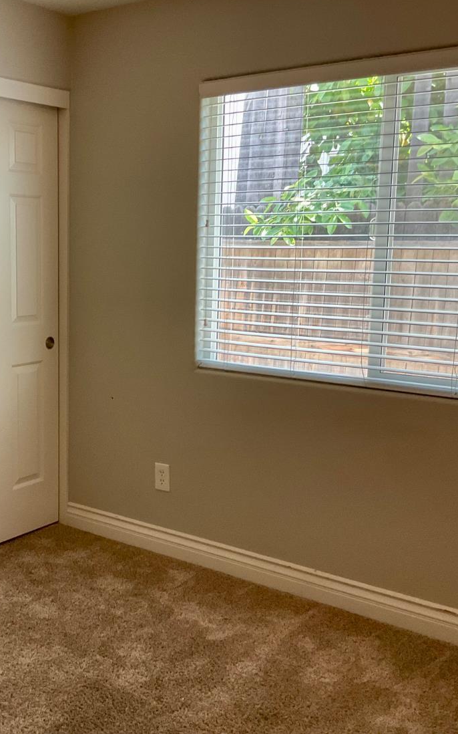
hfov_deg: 29.8
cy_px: 359
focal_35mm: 42
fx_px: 839
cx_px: 85
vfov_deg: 47.2
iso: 64
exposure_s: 1/60
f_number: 1.8
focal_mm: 3
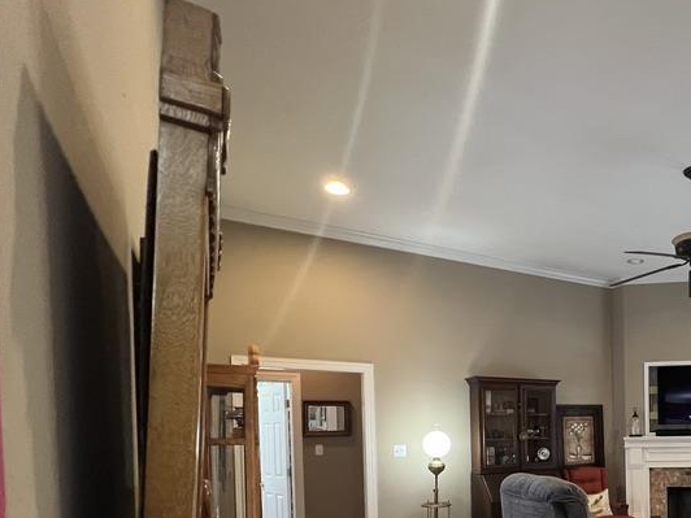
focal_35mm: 25
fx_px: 499
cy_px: 443
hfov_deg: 58.7
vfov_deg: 50.2
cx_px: 629
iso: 400
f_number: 1.8
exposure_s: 1/60
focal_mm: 1.57
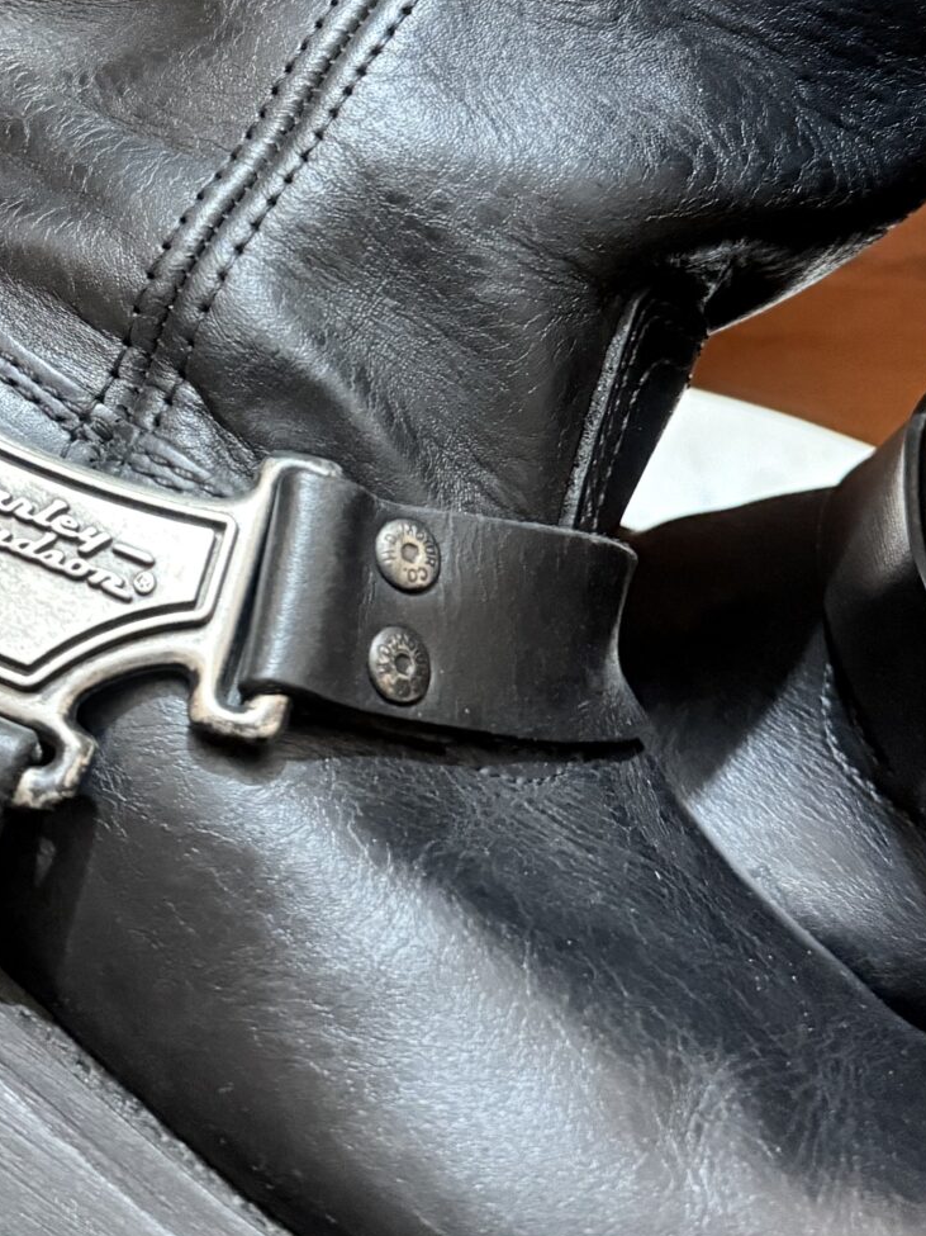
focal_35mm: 63
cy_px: 157
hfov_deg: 23.2
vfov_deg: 29.6
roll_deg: -2.4
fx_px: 2248
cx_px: 356
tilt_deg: -25.2
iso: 1000
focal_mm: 6.76
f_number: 1.78
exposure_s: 1/25
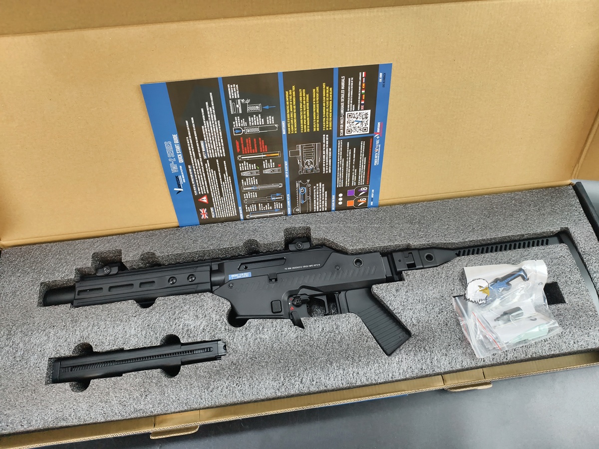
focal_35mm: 23
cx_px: 300
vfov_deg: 58.9
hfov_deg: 73.9
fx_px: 398
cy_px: 224
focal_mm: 6.54
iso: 313
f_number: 1.57
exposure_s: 1/60
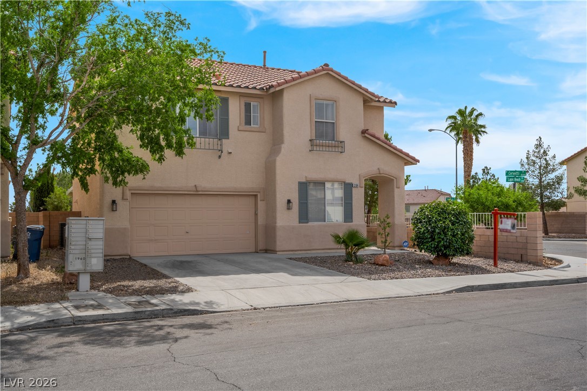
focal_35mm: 35
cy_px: 196
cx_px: 294
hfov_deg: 54.4
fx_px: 571
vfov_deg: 37.9
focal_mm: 35
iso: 100
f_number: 9
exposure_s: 1/250
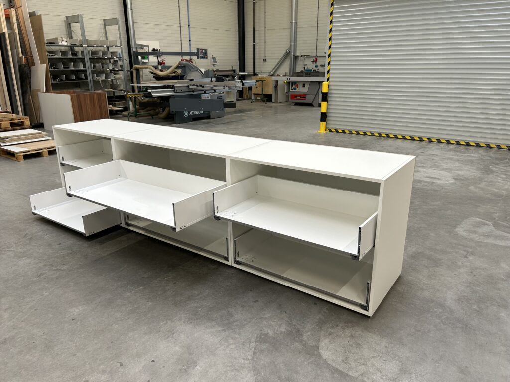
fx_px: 383
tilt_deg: -18.6
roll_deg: +1.0
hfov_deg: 67.3
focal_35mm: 26
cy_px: 191
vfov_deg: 53.1
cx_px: 255
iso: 64
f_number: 1.5
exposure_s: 1/100
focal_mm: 5.7
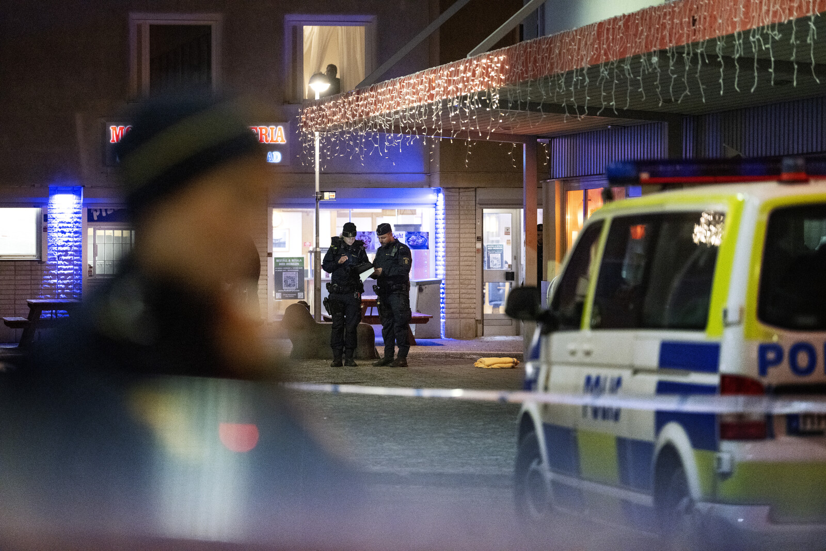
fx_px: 3671
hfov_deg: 12.8
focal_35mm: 160
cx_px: 413
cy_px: 276
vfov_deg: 8.6
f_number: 2.8
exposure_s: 1/200
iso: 6400
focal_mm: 160
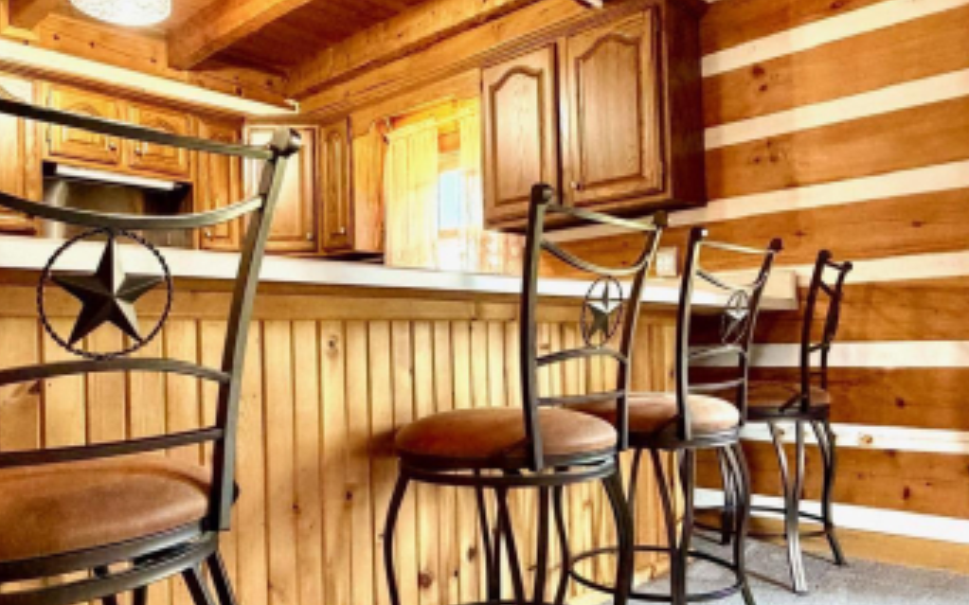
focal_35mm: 29
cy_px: 335
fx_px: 766
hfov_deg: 64.5
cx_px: 431
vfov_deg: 43.1
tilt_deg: +1.3
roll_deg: +1.8
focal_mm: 2.22
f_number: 2.2
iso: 500
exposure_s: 1/60
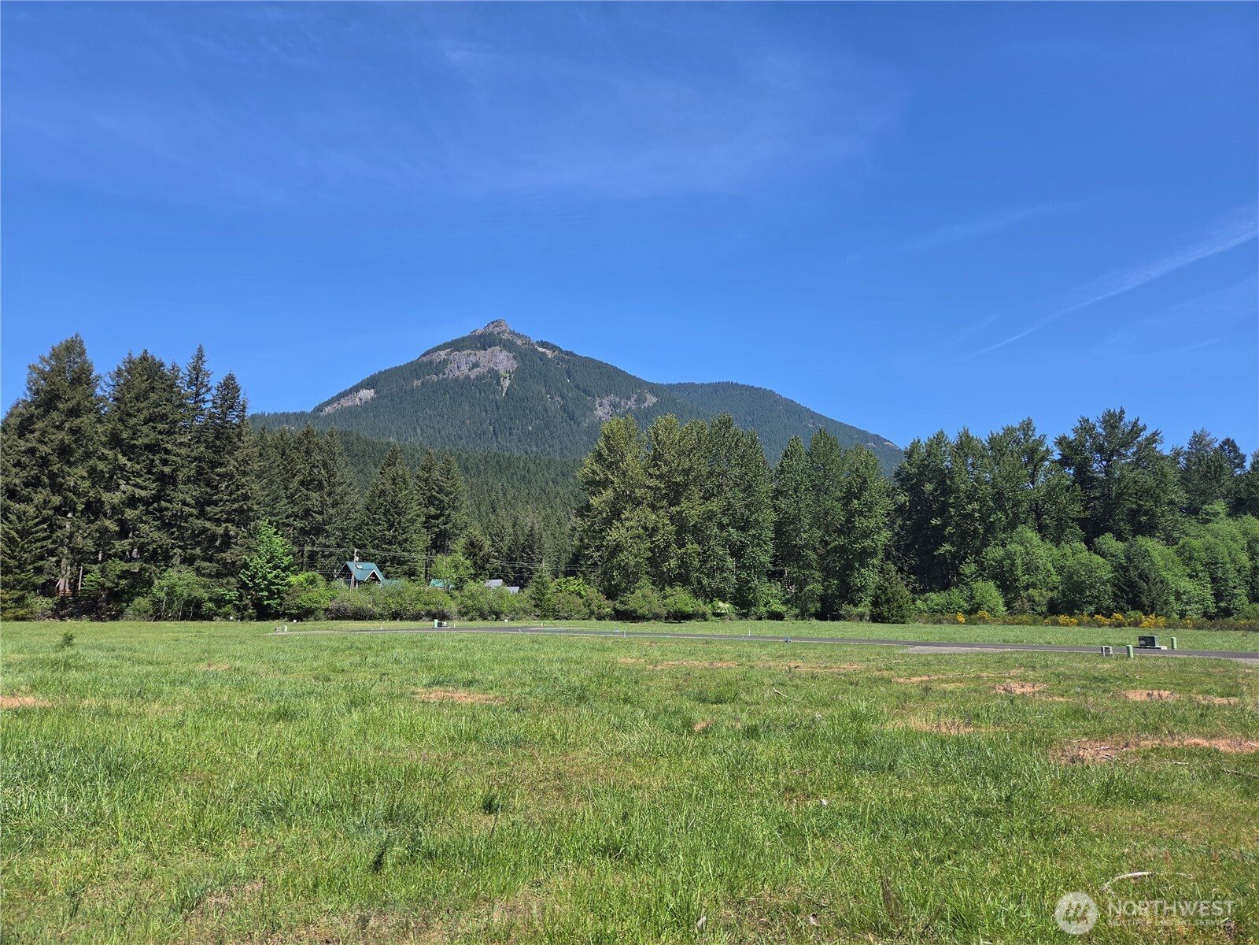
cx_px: 630
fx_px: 837
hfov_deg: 73.9
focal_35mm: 23
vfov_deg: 58.9
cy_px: 472
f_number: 1.8
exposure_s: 1/3483
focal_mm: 5.4
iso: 80
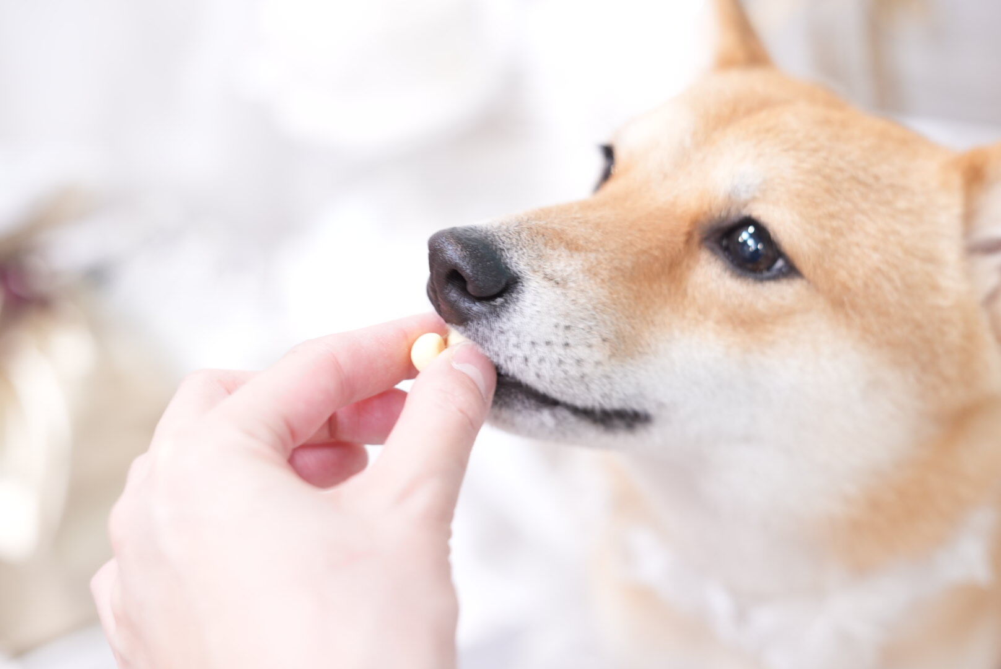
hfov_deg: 39.6
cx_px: 500
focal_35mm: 50
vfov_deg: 27.0
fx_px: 1391
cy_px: 334
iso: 1000
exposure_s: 1/50
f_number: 2.8
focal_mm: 50
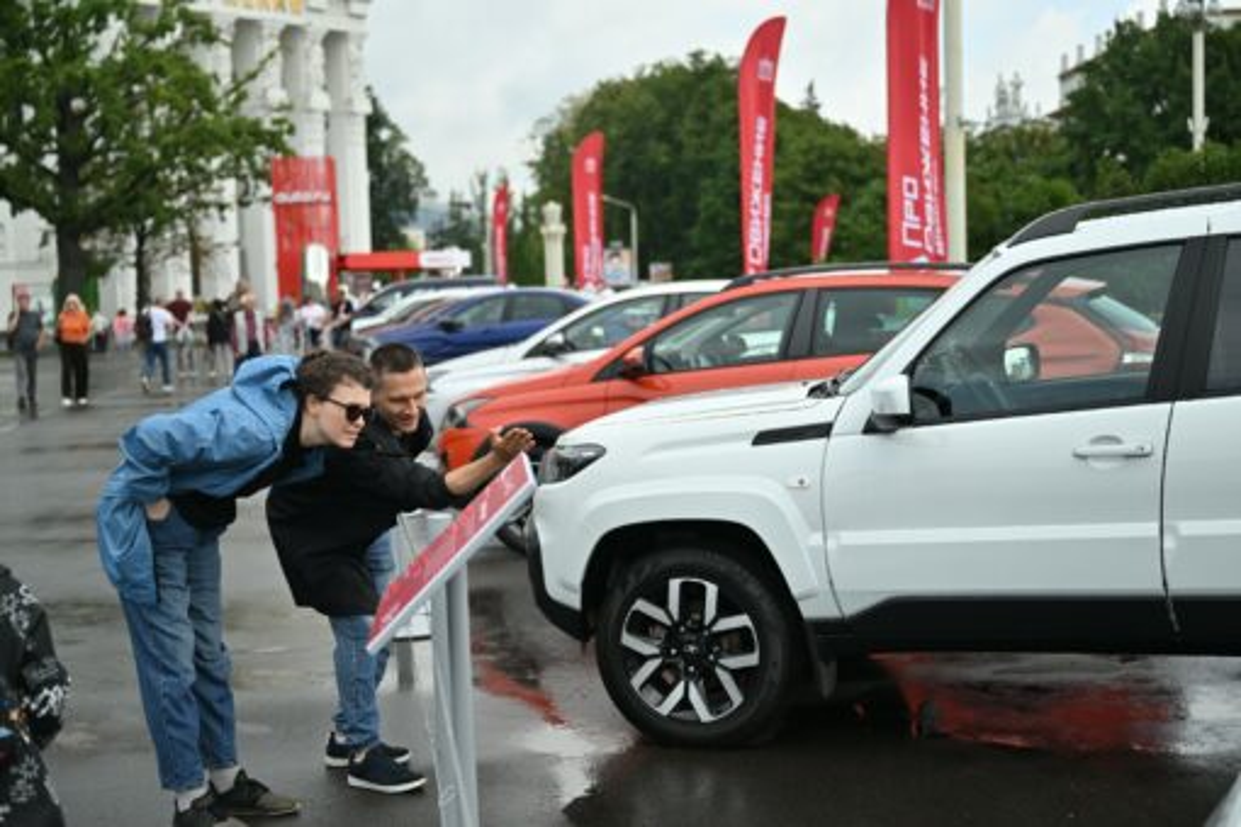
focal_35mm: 49
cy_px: 414
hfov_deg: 40.3
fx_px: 1689
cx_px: 620
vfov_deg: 27.5
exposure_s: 1/5000
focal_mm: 49
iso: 320
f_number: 2.8
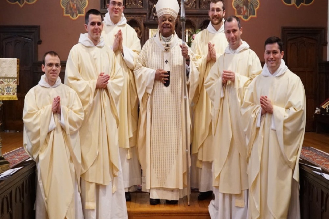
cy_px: 110
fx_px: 457
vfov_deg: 27.0
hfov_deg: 39.6
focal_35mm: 50
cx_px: 164
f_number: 7.1
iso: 12800
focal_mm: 50
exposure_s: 1/80
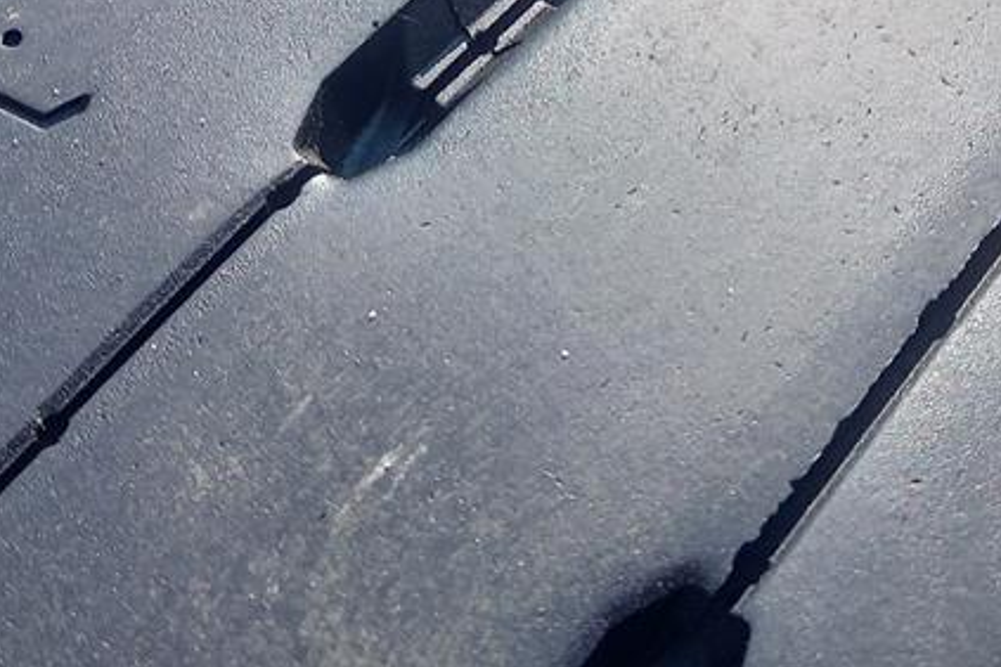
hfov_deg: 31.9
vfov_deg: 21.0
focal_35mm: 63
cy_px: 26
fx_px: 1752
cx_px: 514
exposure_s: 1/736
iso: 50
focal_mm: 4.65
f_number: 1.8
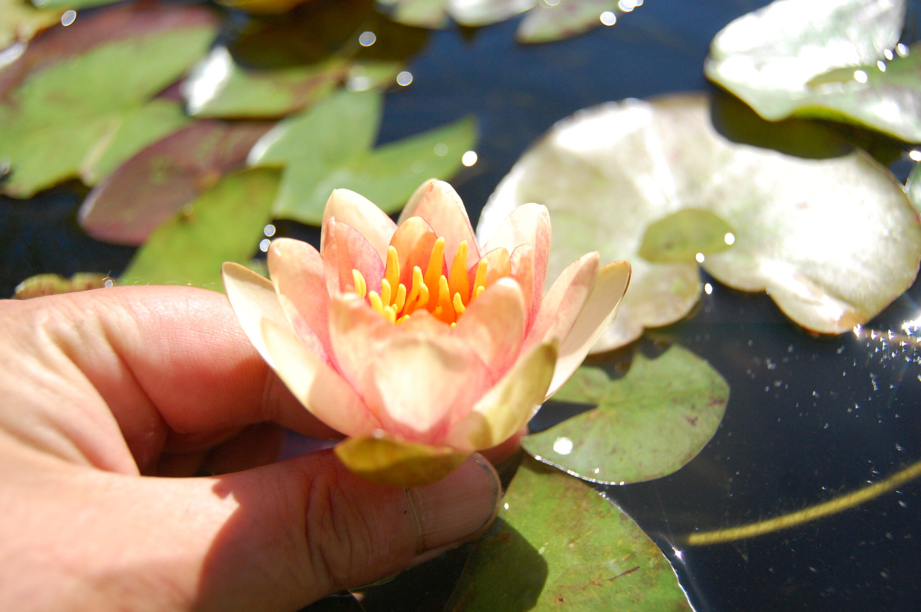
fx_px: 920
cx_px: 460
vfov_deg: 36.8
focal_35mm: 36
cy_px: 306
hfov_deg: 53.2
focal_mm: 24
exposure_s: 1/4000
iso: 800
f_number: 4
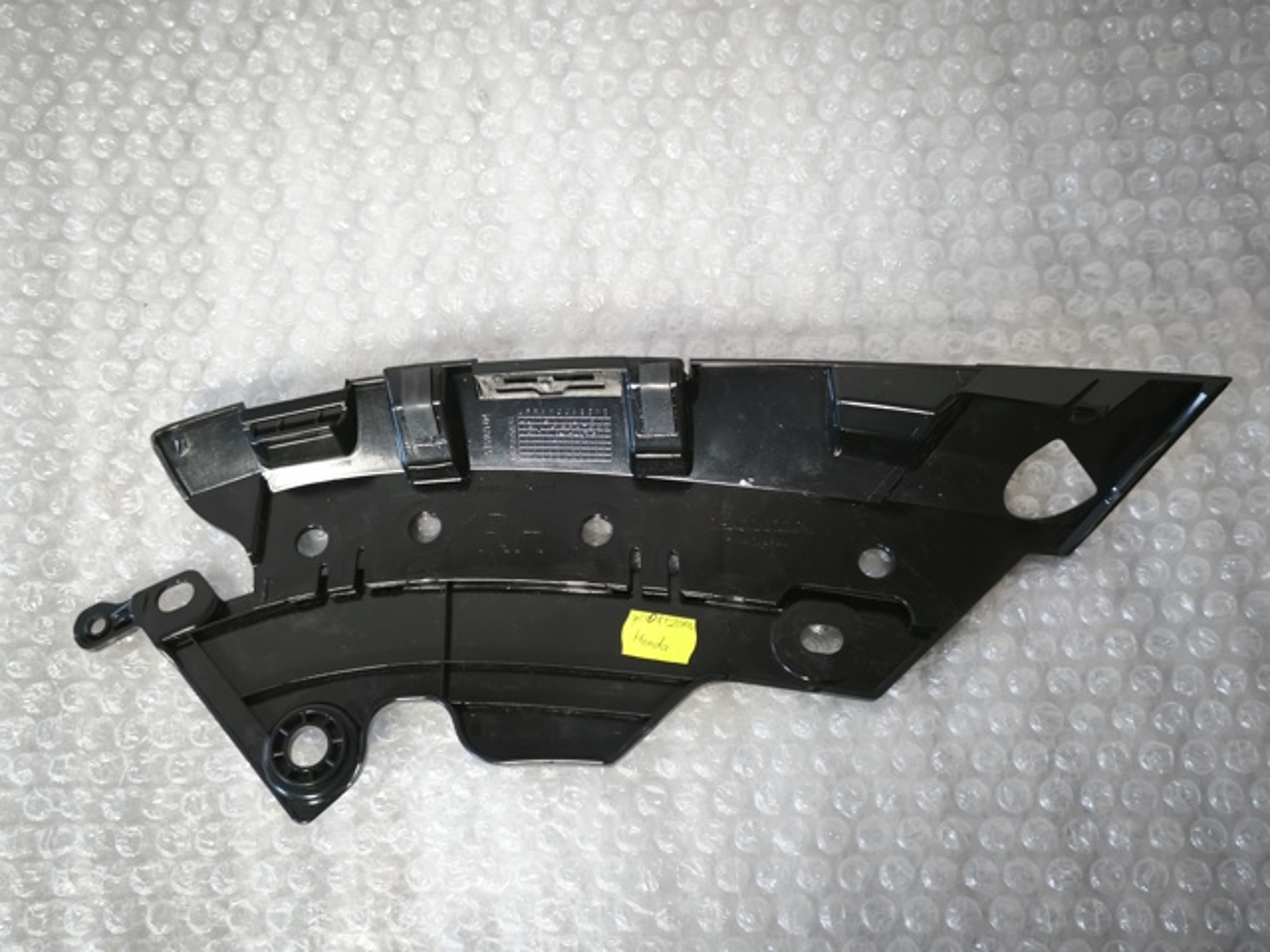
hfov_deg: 52.6
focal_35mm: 35
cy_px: 476
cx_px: 635
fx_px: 1284
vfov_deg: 40.7
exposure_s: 1/33.3
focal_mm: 5.35
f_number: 1.7
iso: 800
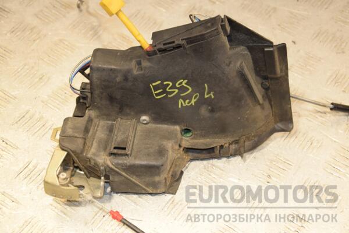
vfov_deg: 17.5
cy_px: 116
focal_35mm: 78
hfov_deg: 26.0
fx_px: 756
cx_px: 174
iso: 800
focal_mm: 52
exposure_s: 1/200
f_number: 5
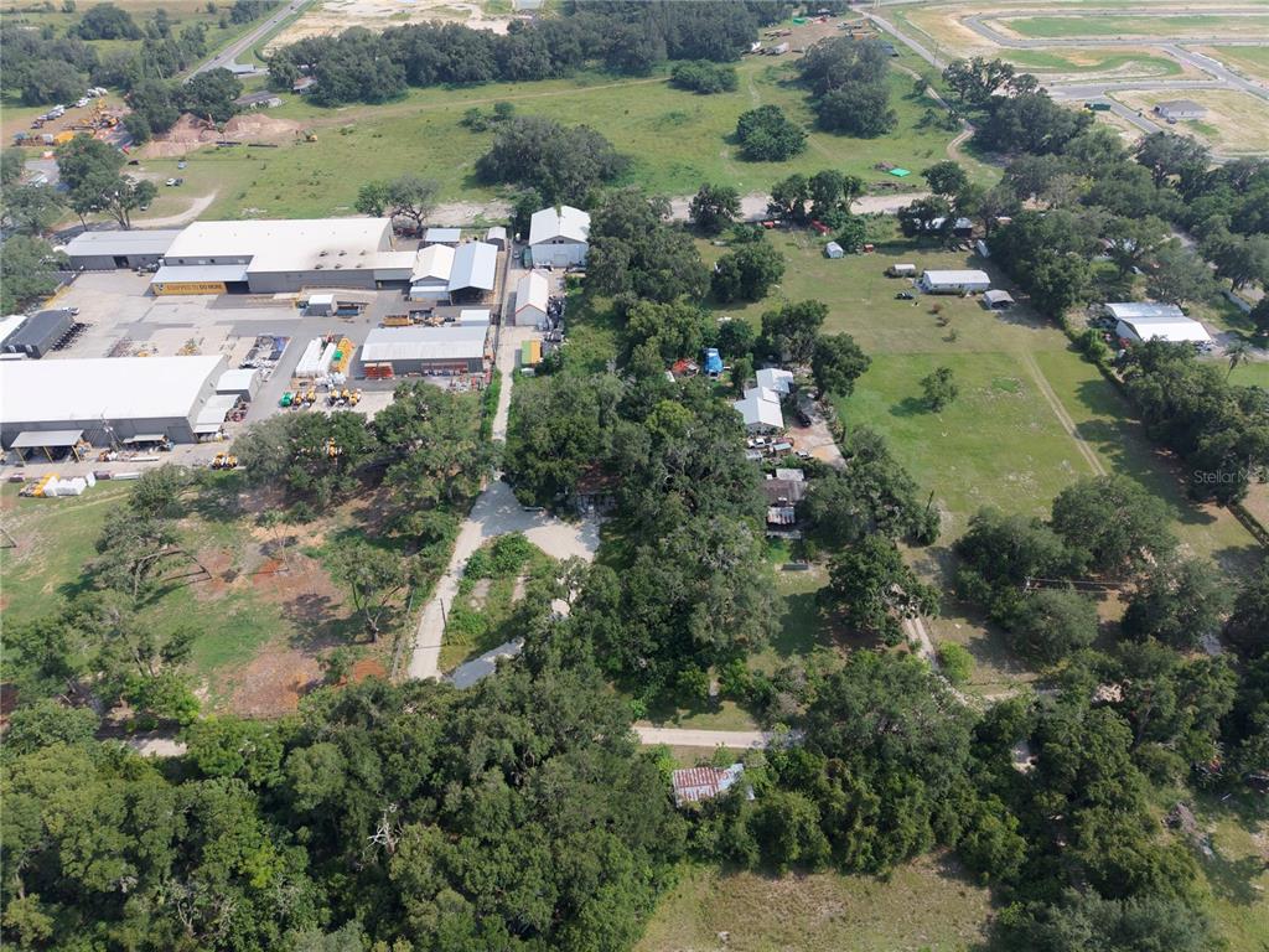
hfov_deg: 71.6
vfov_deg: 56.8
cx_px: 634
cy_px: 476
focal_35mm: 24
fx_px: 880
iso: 400
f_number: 1.8
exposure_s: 1/5000
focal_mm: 8.67
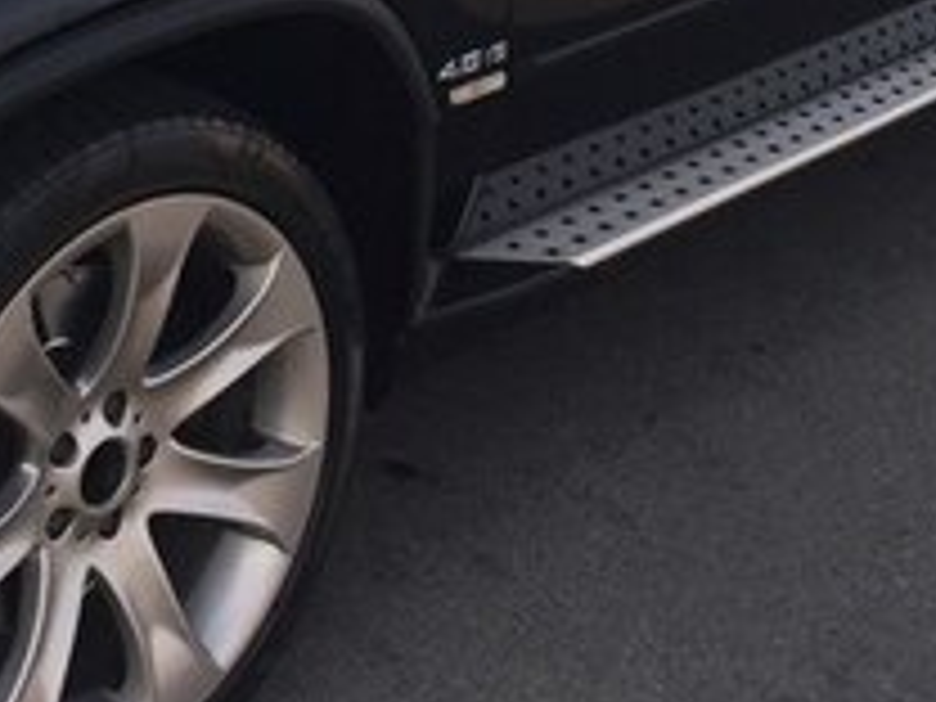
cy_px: -295
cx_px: 306
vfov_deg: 15.1
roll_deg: -2.1
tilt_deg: -12.3
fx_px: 2488
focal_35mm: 92
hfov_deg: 21.2
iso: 32
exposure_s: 1/732
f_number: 2.2
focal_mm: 4.15
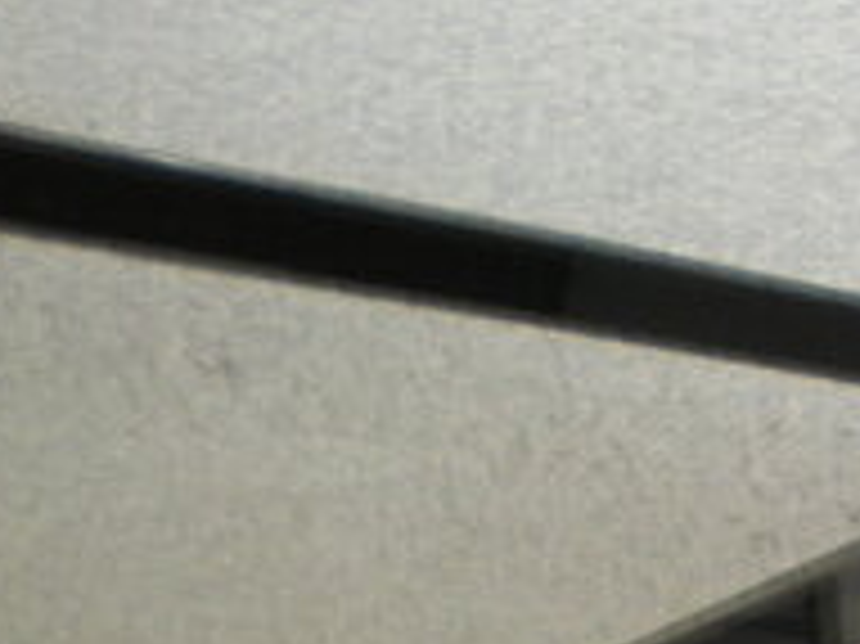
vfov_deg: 10.8
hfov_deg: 13.8
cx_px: 1367
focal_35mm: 133
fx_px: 3302
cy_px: 928
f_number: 3.1
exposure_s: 1/30
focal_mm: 6.3
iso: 119
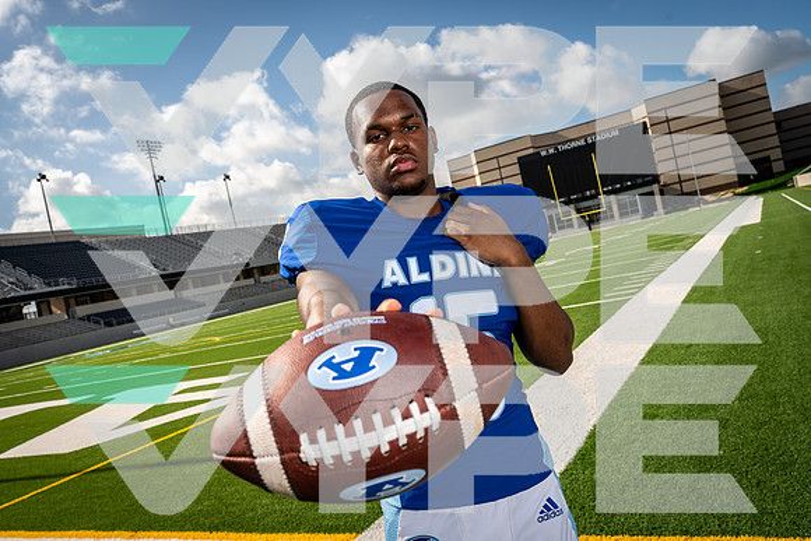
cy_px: 270
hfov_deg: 61.9
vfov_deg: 43.6
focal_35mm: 30
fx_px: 676
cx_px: 406
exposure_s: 1/250
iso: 125
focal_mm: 30
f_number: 8
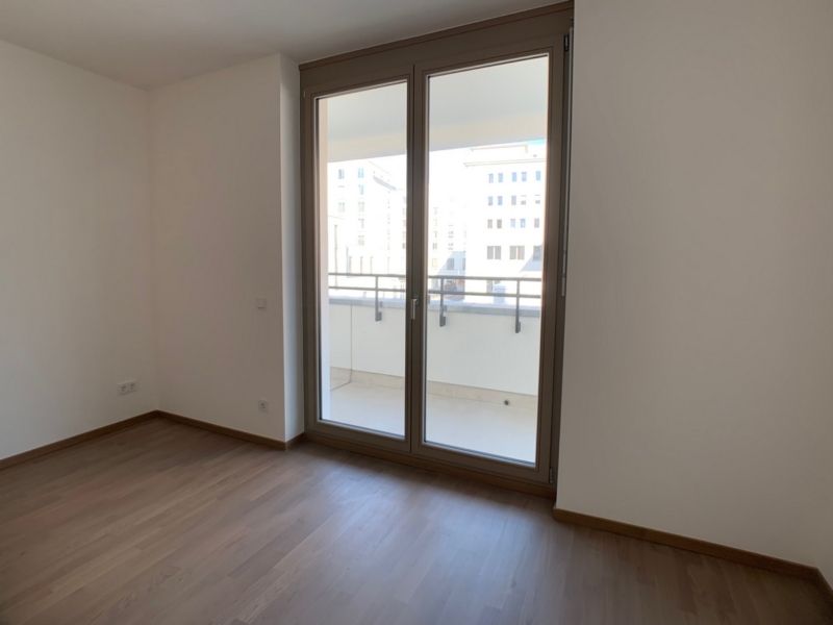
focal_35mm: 26
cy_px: 312
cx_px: 416
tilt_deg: -3.0
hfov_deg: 67.3
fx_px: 626
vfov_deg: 53.1
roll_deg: -0.4
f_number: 1.8
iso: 32
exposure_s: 1/122
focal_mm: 4.25
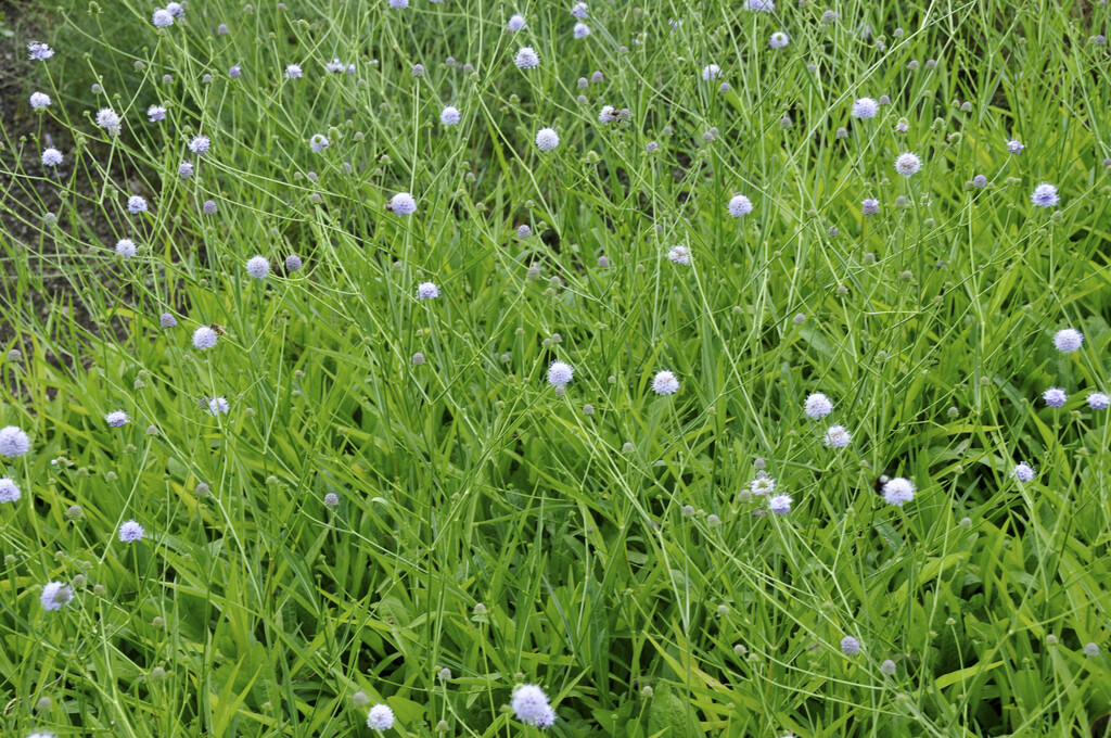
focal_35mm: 63
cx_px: 556
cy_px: 369
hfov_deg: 31.9
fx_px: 1942
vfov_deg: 21.5
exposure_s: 1/80
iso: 200
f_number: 8
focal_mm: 42
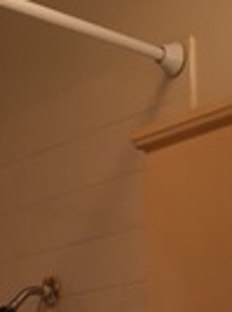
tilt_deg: -6.9
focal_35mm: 105
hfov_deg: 13.9
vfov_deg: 16.1
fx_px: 943
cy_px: 544
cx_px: 218
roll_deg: +2.3
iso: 50
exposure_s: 1/30
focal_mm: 4.15
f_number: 2.2
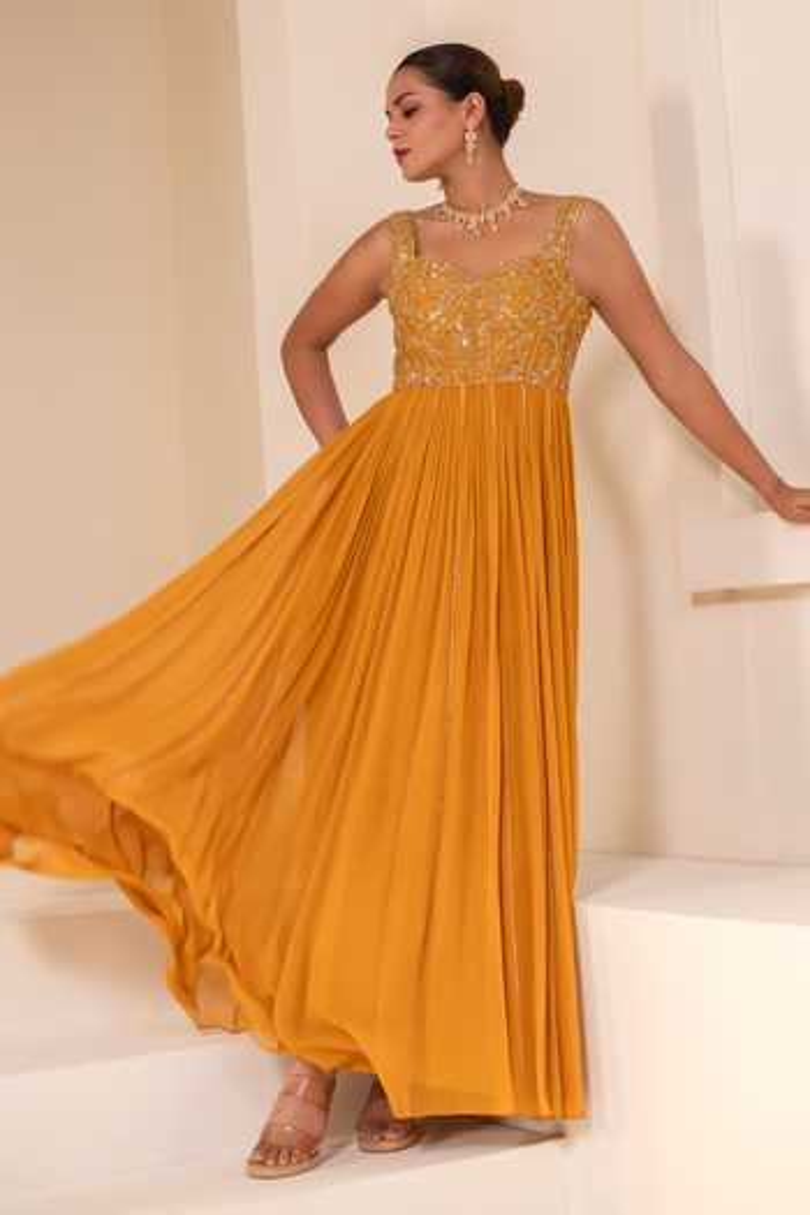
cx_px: 405
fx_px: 1687
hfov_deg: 27.0
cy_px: 608
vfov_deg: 39.6
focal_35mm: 50
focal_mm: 50
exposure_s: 1/125
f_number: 2.8
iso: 500
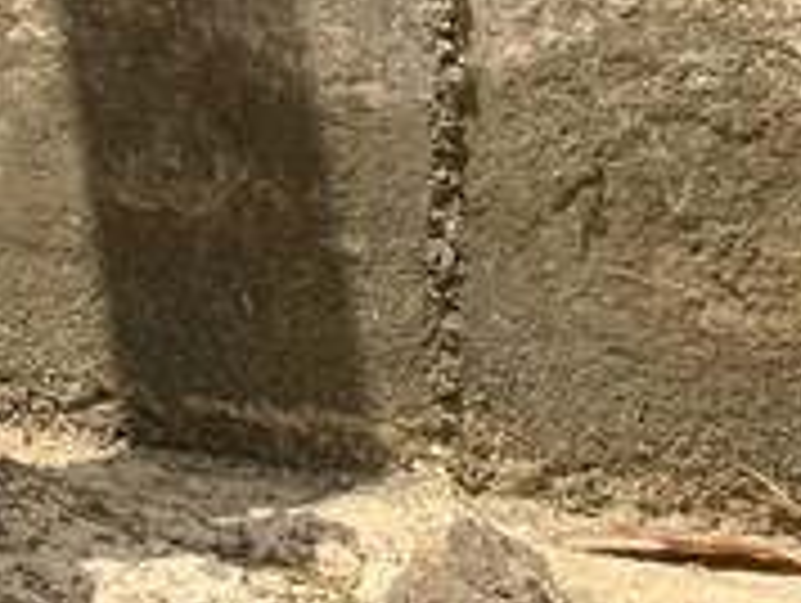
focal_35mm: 104
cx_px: -544
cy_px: -472
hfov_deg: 16.4
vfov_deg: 13.0
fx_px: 2410
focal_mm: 3
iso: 16
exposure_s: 1/728
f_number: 1.8
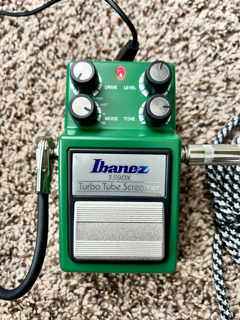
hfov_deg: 53.1
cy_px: 160
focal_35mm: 26
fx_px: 240
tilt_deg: -81.9
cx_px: 120
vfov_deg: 67.3
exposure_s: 1/43
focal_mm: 5.7
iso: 500
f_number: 1.5
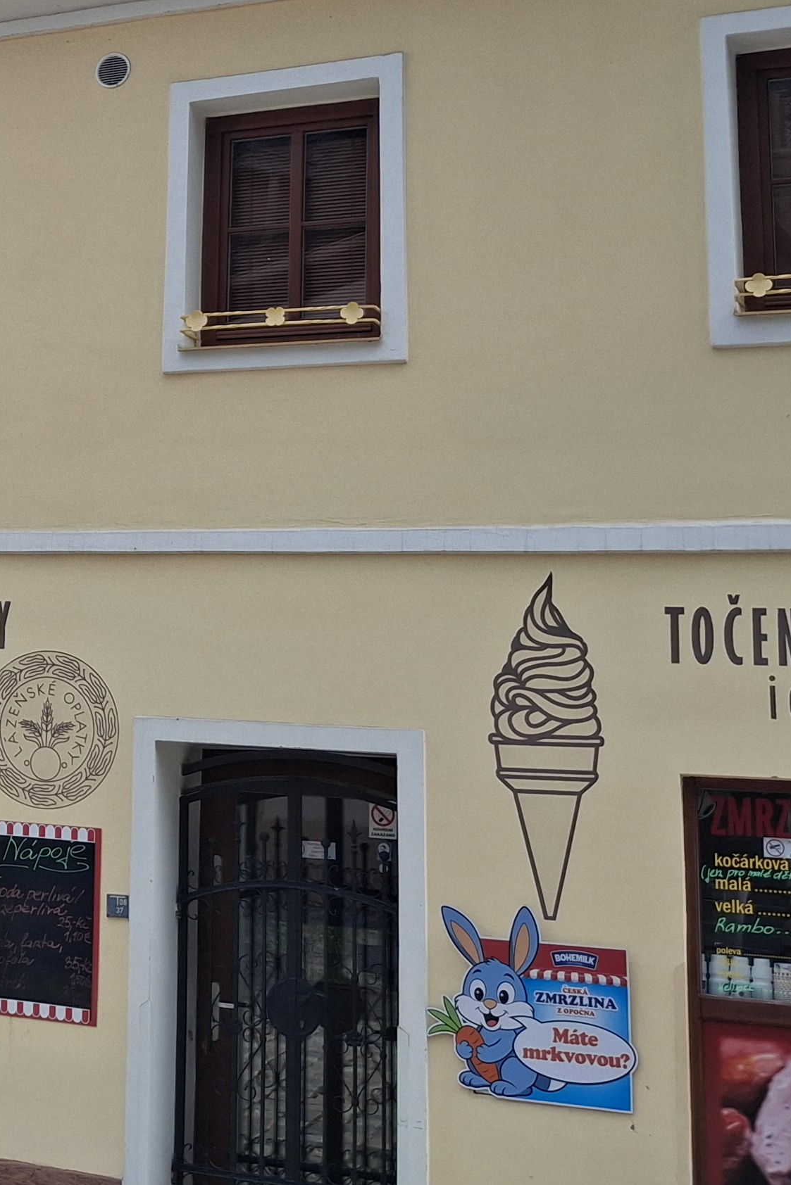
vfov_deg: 31.2
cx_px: -213
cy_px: 265
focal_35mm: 63
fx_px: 2076
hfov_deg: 20.0
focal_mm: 4.69
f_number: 1.8
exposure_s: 1/1202
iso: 32
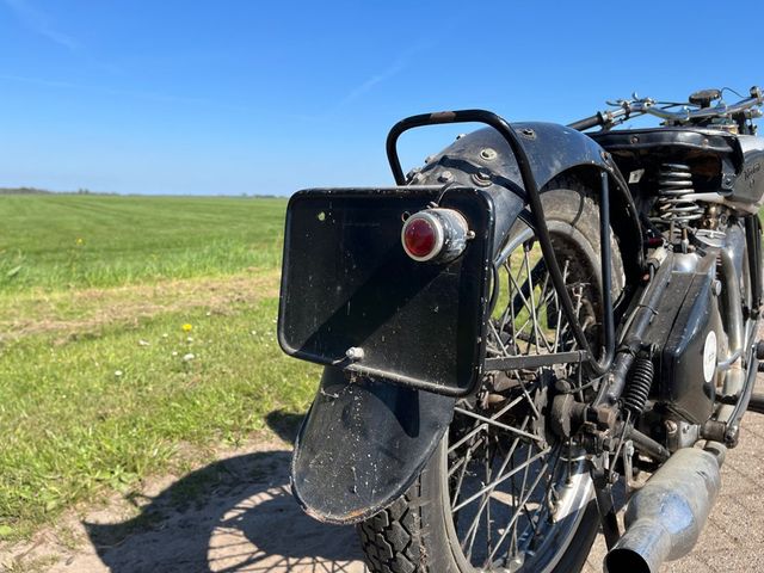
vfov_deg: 53.1
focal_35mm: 26
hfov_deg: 67.3
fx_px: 574
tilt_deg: -8.2
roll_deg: +0.6
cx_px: 382
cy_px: 286
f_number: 1.6
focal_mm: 5.1
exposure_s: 1/2309
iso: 50
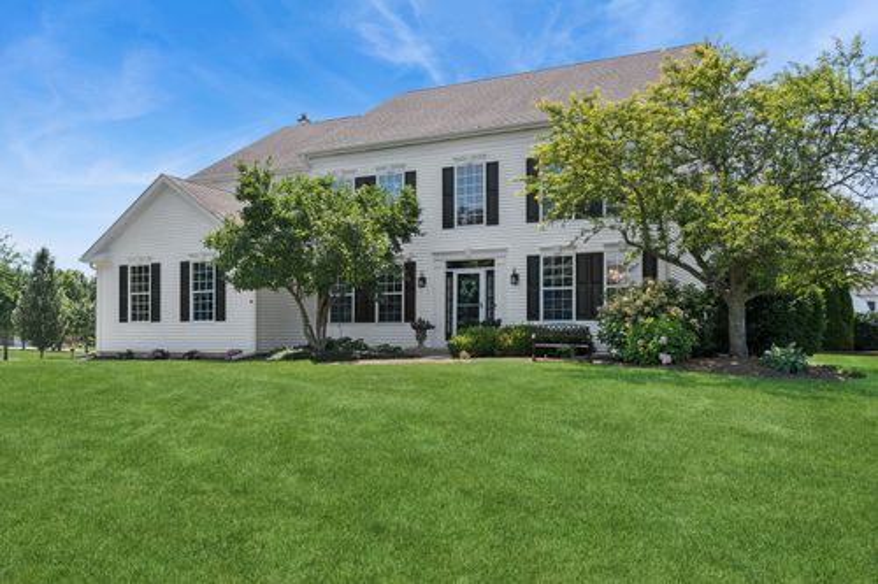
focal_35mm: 28
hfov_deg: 64.6
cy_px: 292
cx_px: 439
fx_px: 695
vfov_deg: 45.6
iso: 250
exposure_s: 1/500
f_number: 8
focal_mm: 19
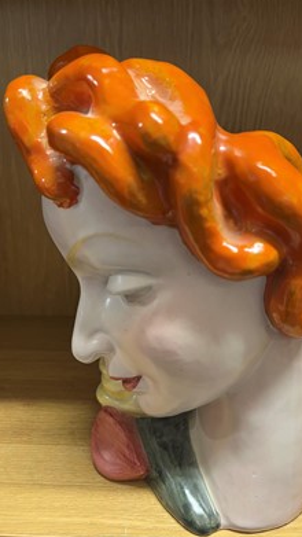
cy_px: 265
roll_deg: -1.8
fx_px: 413
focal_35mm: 29
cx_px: 184
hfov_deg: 40.0
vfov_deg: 66.1
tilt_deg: -20.4
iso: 200
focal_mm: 5.7
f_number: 1.5
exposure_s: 1/50
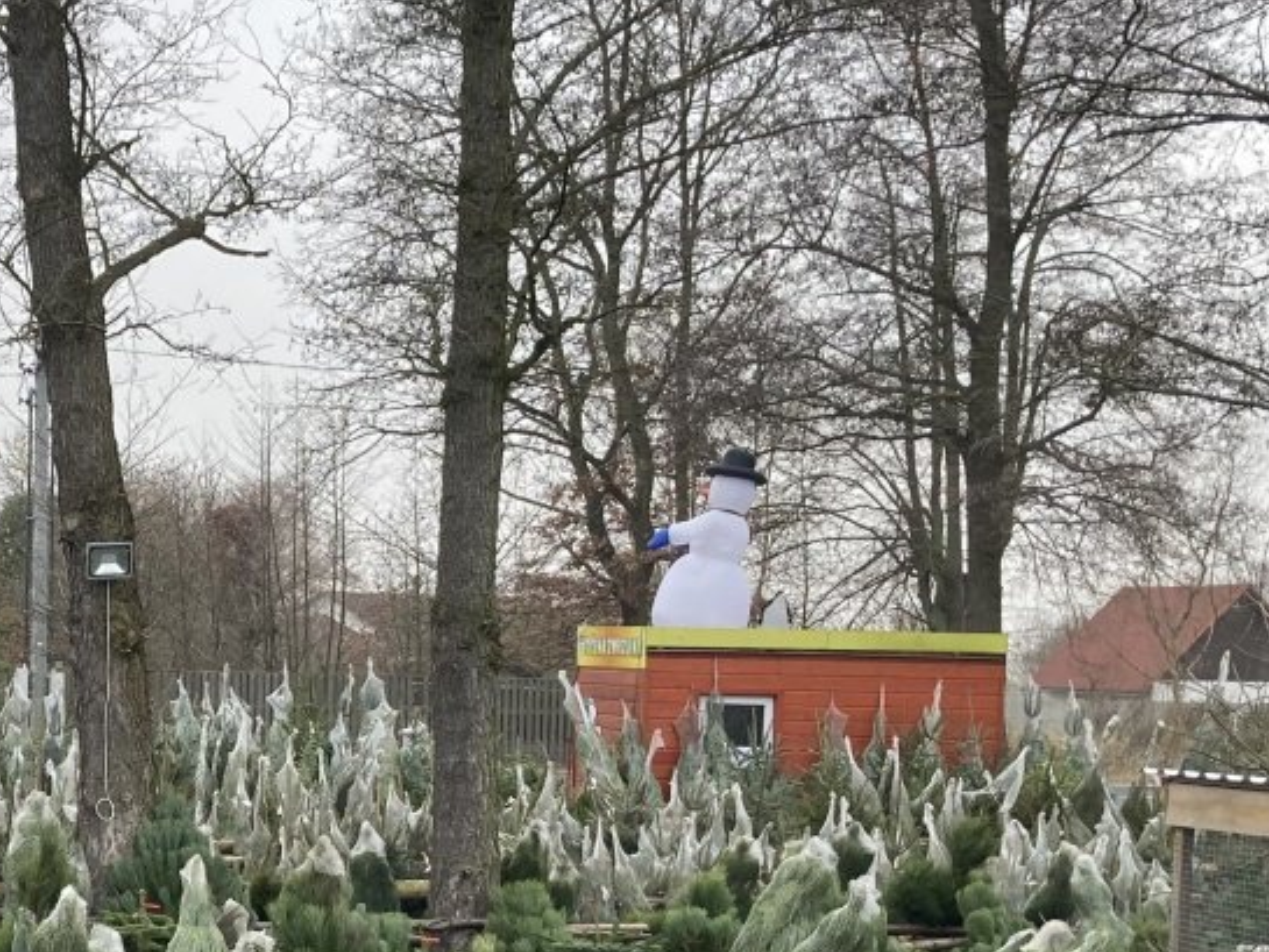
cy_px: 763
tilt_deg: -1.8
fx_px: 2713
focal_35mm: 74
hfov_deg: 25.1
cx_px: 2
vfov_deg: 19.7
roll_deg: -1.0
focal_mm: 3.99
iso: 20
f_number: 1.8
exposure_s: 1/122
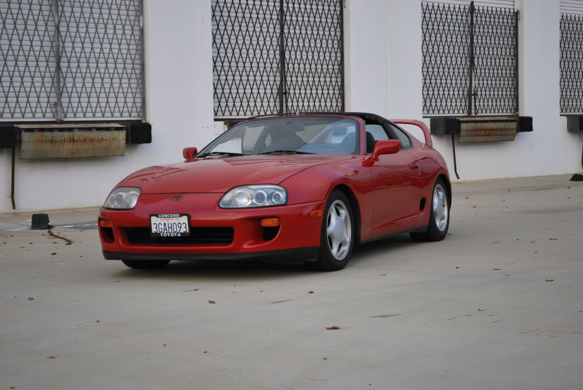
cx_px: 292
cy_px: 195
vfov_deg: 19.0
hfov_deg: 28.0
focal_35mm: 72
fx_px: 1167
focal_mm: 48
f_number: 5.6
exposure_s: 1/100
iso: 200
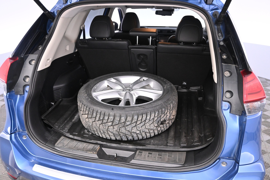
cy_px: 90
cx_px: 135
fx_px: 231
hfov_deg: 60.7
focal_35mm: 31
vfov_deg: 42.6
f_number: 3.8
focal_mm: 20.5
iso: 2500
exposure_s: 1/40
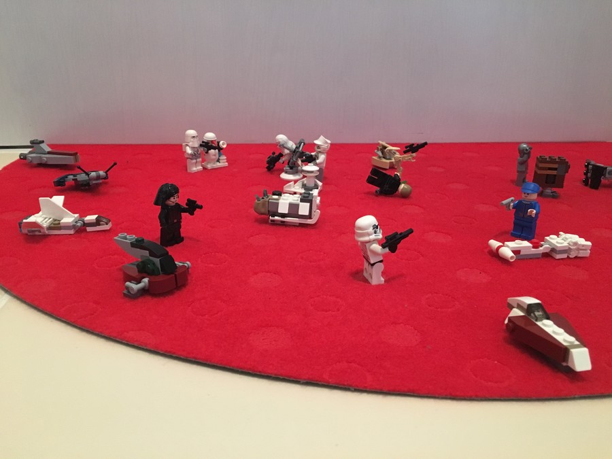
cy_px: 230
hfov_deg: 61.7
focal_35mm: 29
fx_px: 513
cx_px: 306
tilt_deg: -21.2
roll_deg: -0.7
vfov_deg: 48.2
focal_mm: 4.15
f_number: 2.2
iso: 320
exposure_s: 1/17
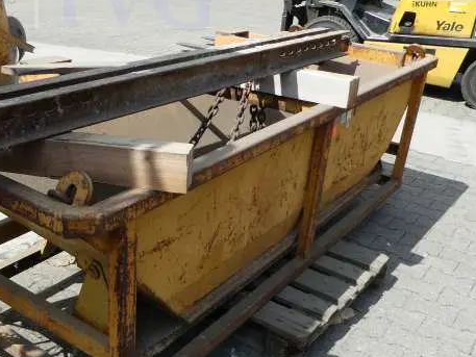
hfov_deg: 44.0
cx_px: 153
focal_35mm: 42
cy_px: 213
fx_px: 578
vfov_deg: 34.3
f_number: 3.3
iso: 80
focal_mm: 4.3
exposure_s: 1/640
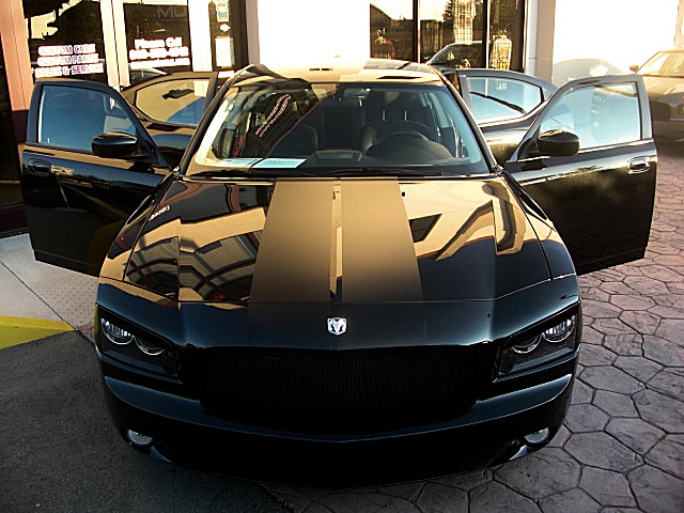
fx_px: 711
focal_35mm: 36
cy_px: 256
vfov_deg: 39.7
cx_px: 342
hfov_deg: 51.4
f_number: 2.8
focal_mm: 6.3
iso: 50
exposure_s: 1/80
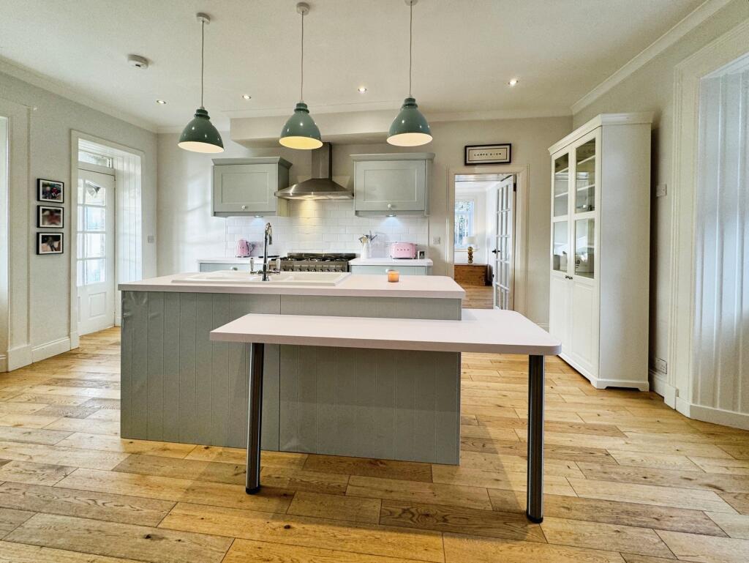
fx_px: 303
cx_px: 374
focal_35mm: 14
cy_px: 282
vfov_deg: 85.7
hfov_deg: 102.0
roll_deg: -0.2
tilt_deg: -2.9
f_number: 2.2
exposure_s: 1/100
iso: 100
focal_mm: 2.22
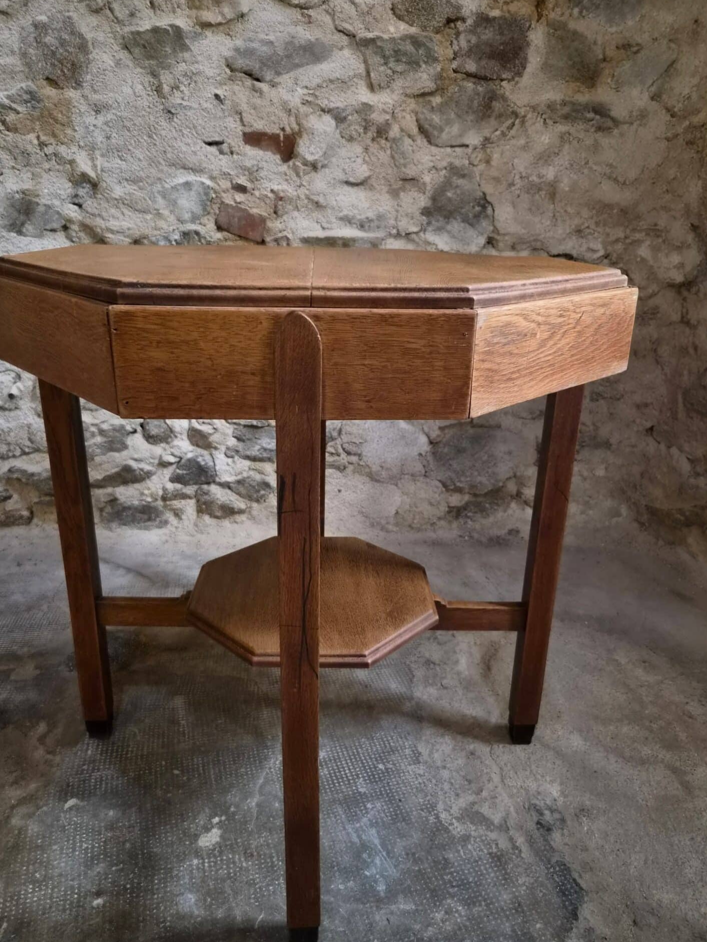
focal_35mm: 25
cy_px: 476
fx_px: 681
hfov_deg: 54.9
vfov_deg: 69.4
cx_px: 336
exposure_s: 1/100
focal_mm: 5.4
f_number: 1.8
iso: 1600
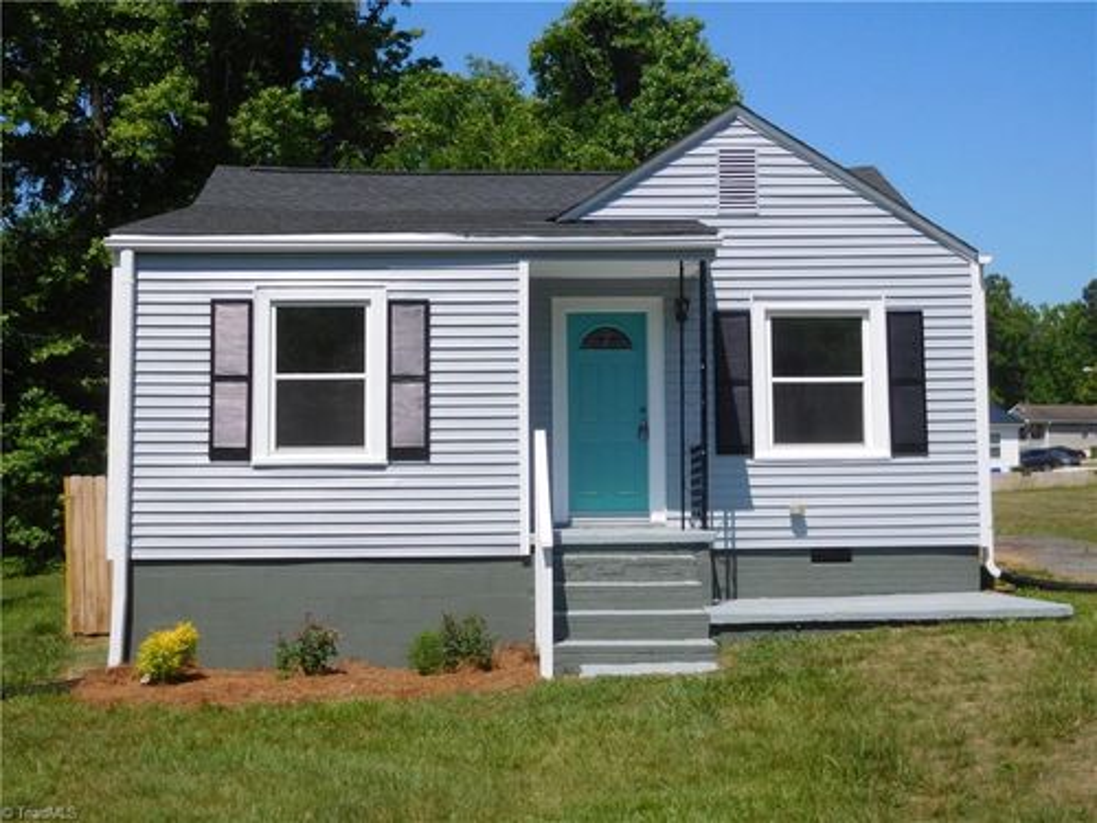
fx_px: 1426
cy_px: 412
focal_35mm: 45
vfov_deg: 32.2
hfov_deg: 42.1
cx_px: 548
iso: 125
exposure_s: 1/500
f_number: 8
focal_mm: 8
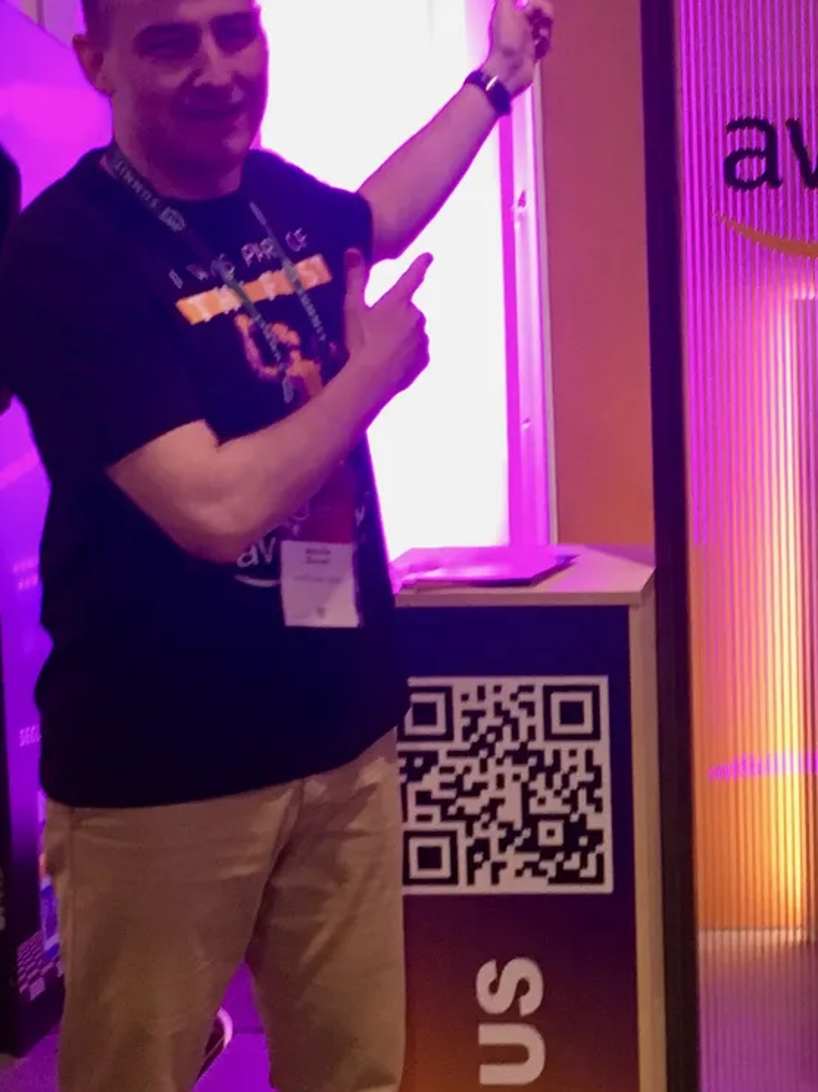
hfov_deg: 19.5
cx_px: 855
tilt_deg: -6.3
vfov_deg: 26.7
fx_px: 2301
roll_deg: +0.7
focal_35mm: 73
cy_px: 491
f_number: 2.2
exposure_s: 1/33
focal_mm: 4.15
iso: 200
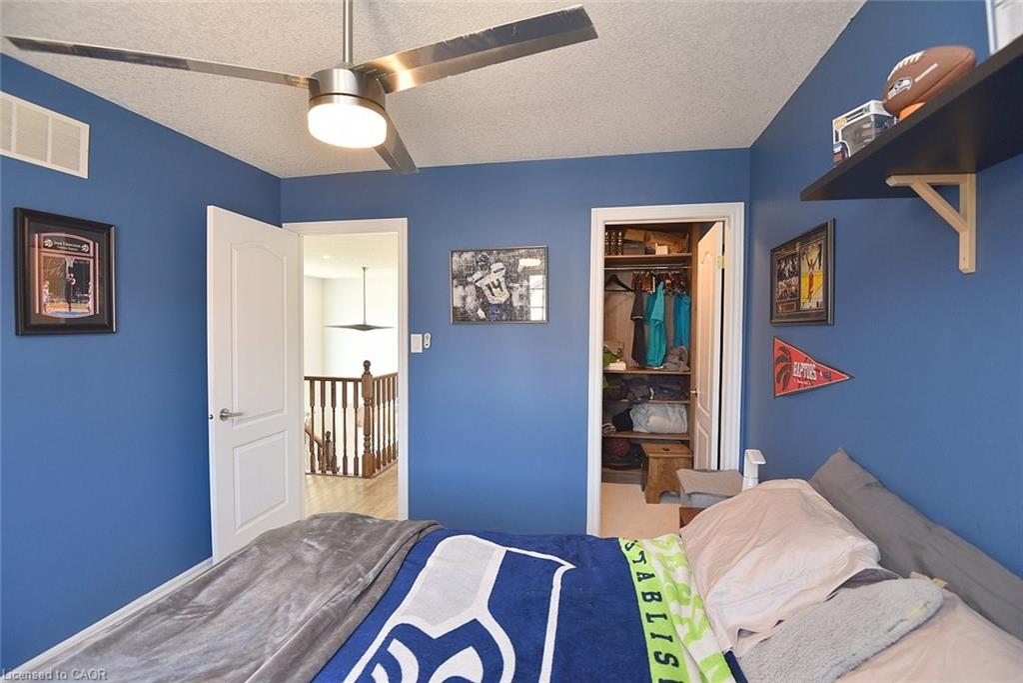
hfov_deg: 96.7
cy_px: 342
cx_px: 512
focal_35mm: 16
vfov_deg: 73.8
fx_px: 455
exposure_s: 1/60
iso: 500
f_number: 6.3
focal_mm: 16
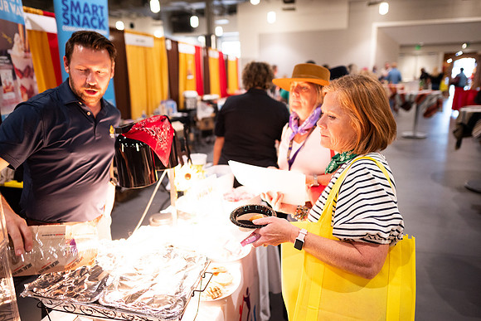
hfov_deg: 73.7
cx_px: 240
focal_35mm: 24
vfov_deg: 53.2
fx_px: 321
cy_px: 160
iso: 1250
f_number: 1.8
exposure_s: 1/200
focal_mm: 24
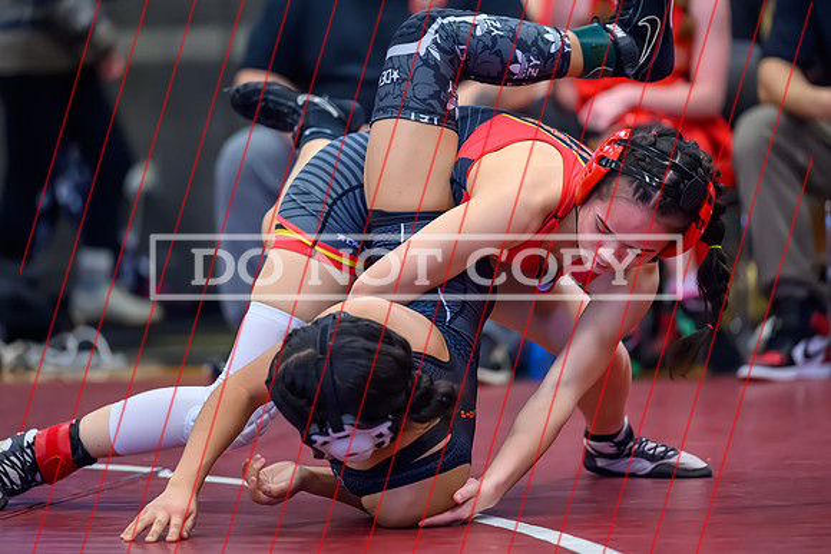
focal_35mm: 217
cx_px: 379
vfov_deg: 6.3
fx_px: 5018
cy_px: 253
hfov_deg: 9.5
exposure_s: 1/500
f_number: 2.8
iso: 8000
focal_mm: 200
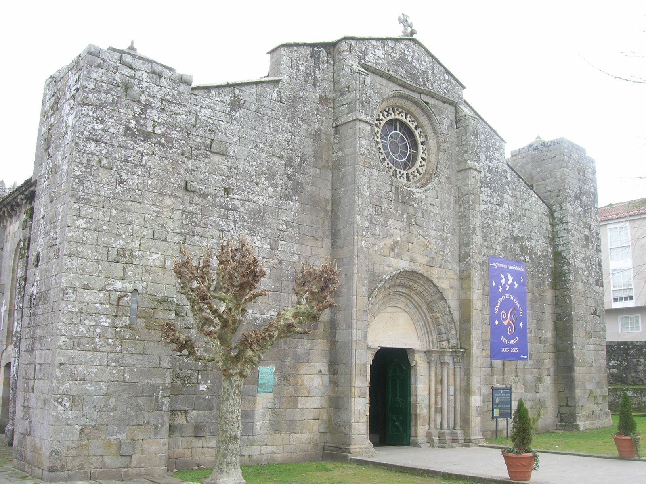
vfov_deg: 41.8
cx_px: 323
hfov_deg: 54.0
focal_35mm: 34
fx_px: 635
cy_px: 242
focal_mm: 5.7
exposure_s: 1/63.8
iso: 50
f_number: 4.9
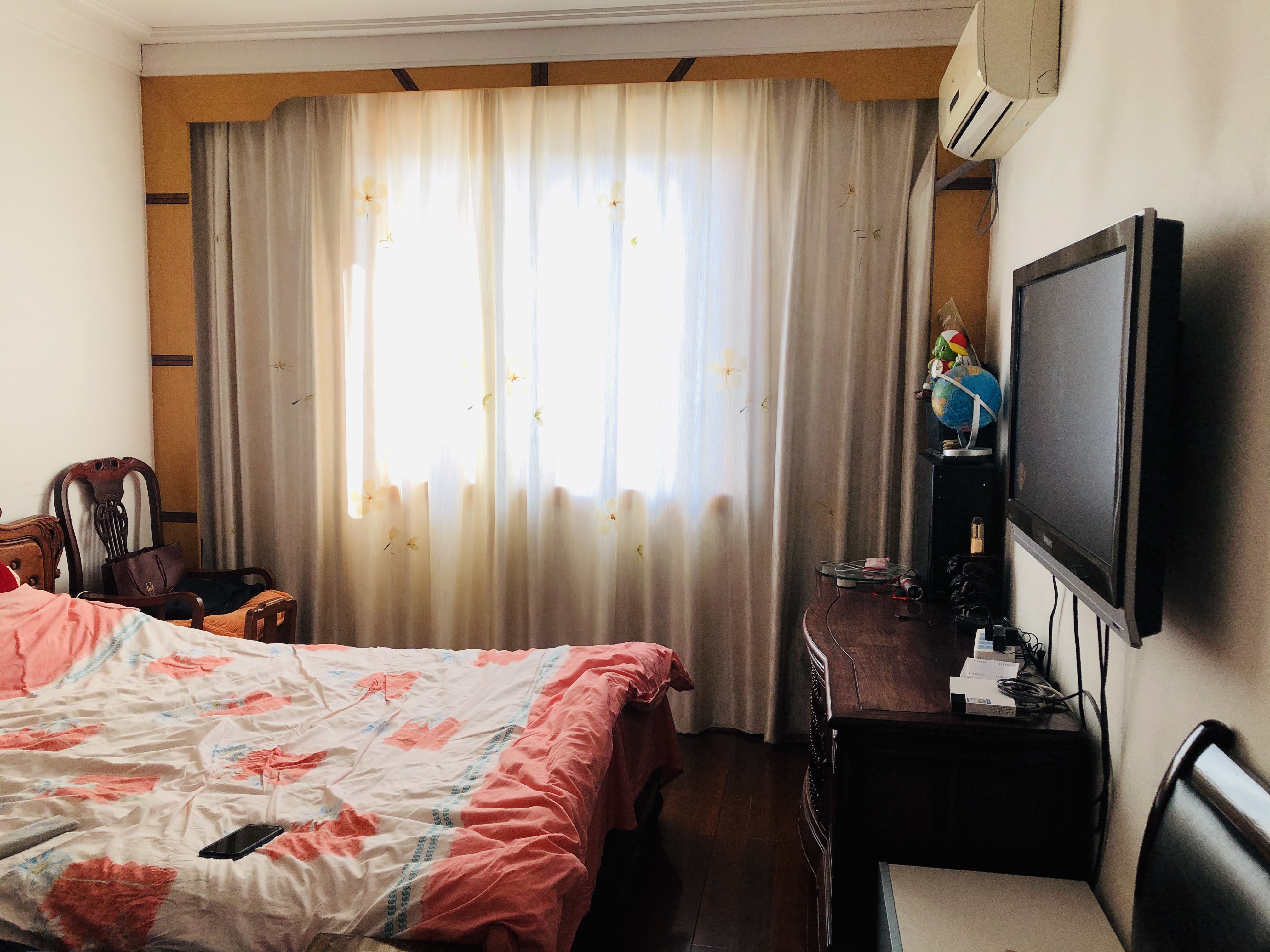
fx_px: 1027
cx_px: 635
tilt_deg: -6.8
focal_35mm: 28
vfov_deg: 49.7
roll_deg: -0.5
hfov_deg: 63.4
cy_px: 476
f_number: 1.8
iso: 25
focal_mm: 3.99
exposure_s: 1/50
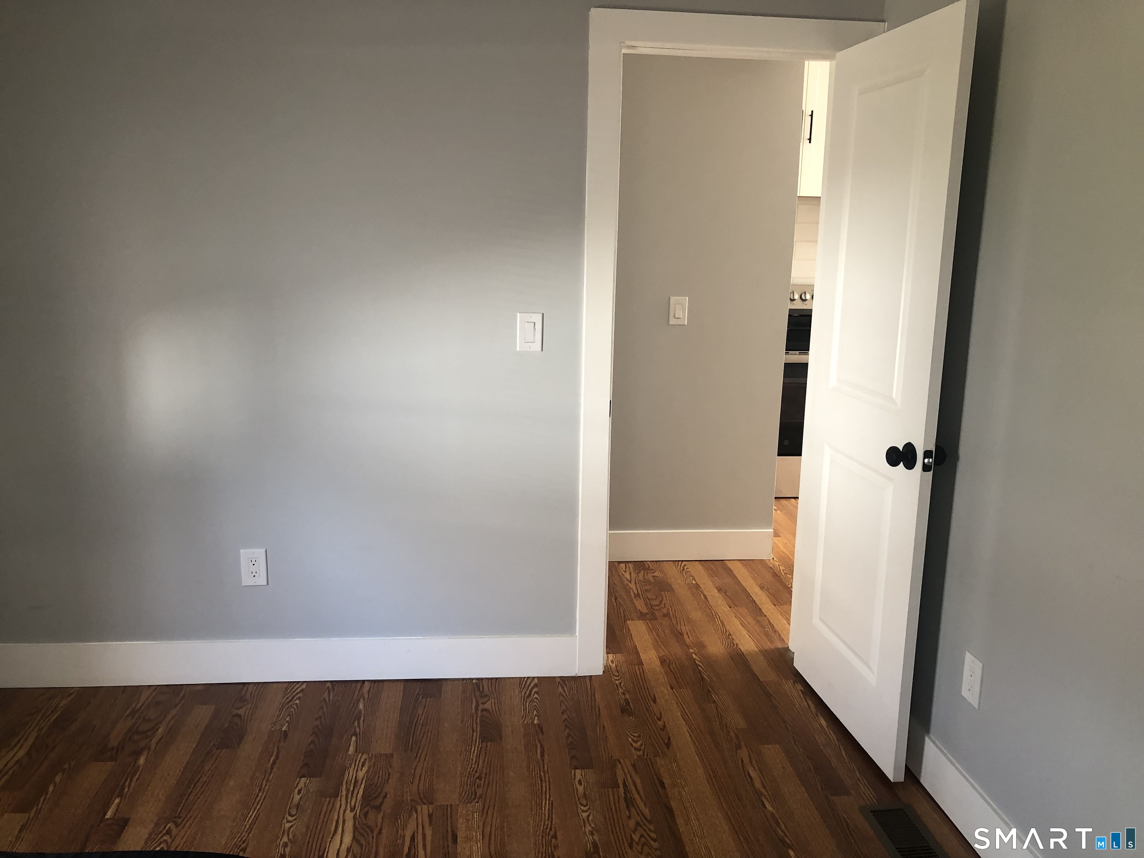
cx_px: 572
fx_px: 925
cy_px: 429
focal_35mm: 28
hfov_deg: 63.4
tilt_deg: -10.6
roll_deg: -0.3
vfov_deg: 49.7
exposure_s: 1/24
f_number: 1.8
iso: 40
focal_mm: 4
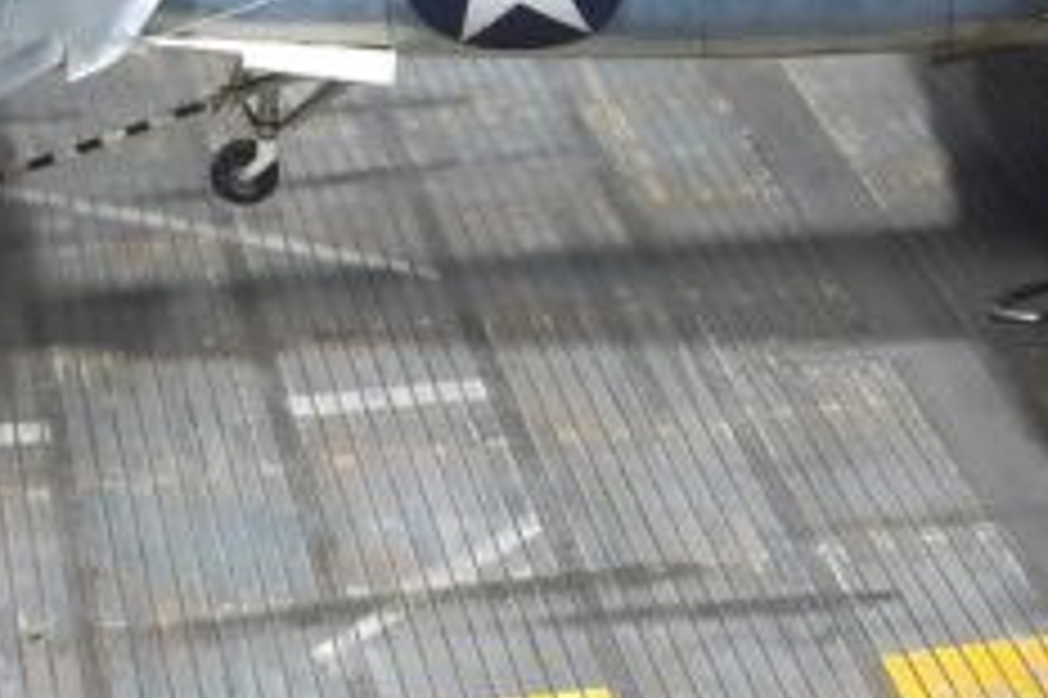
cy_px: 43
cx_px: 978
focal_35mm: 68
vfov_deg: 19.5
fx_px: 1978
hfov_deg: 28.3
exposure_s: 1/100
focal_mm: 4.77
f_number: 1.75
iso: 442
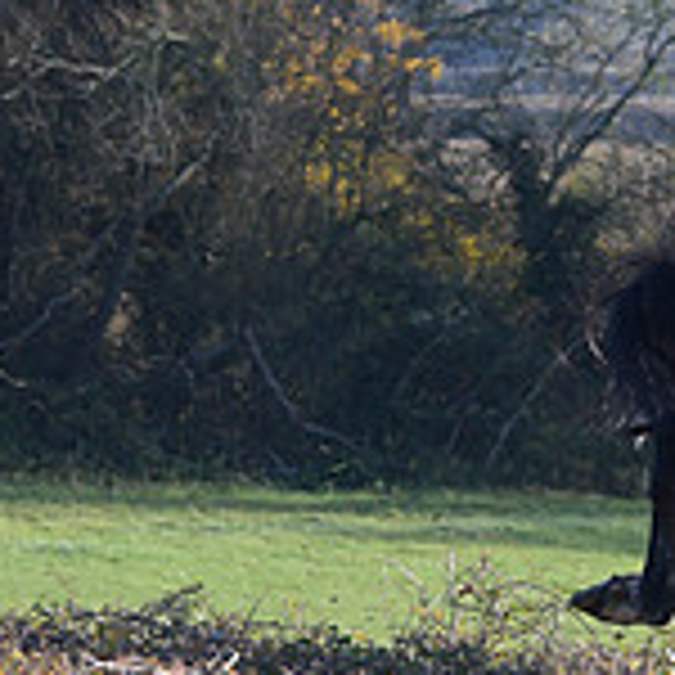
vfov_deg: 4.8
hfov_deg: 4.8
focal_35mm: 361
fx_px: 7964
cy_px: 562
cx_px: 1210
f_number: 5
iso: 1000
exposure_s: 1/1250
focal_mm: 110
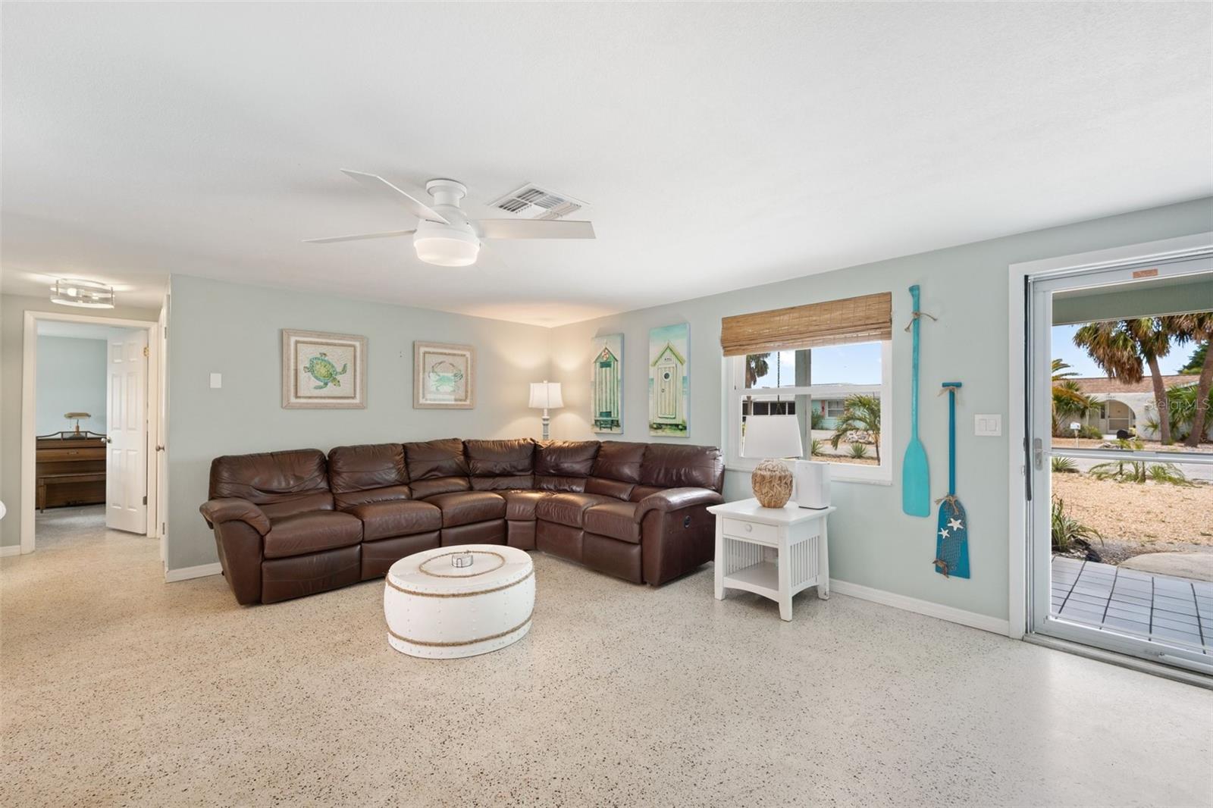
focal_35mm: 16
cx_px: 606
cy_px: 404
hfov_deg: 98.6
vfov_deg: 75.5
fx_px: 522
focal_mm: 15.5
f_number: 7.1
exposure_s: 1/10
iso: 320
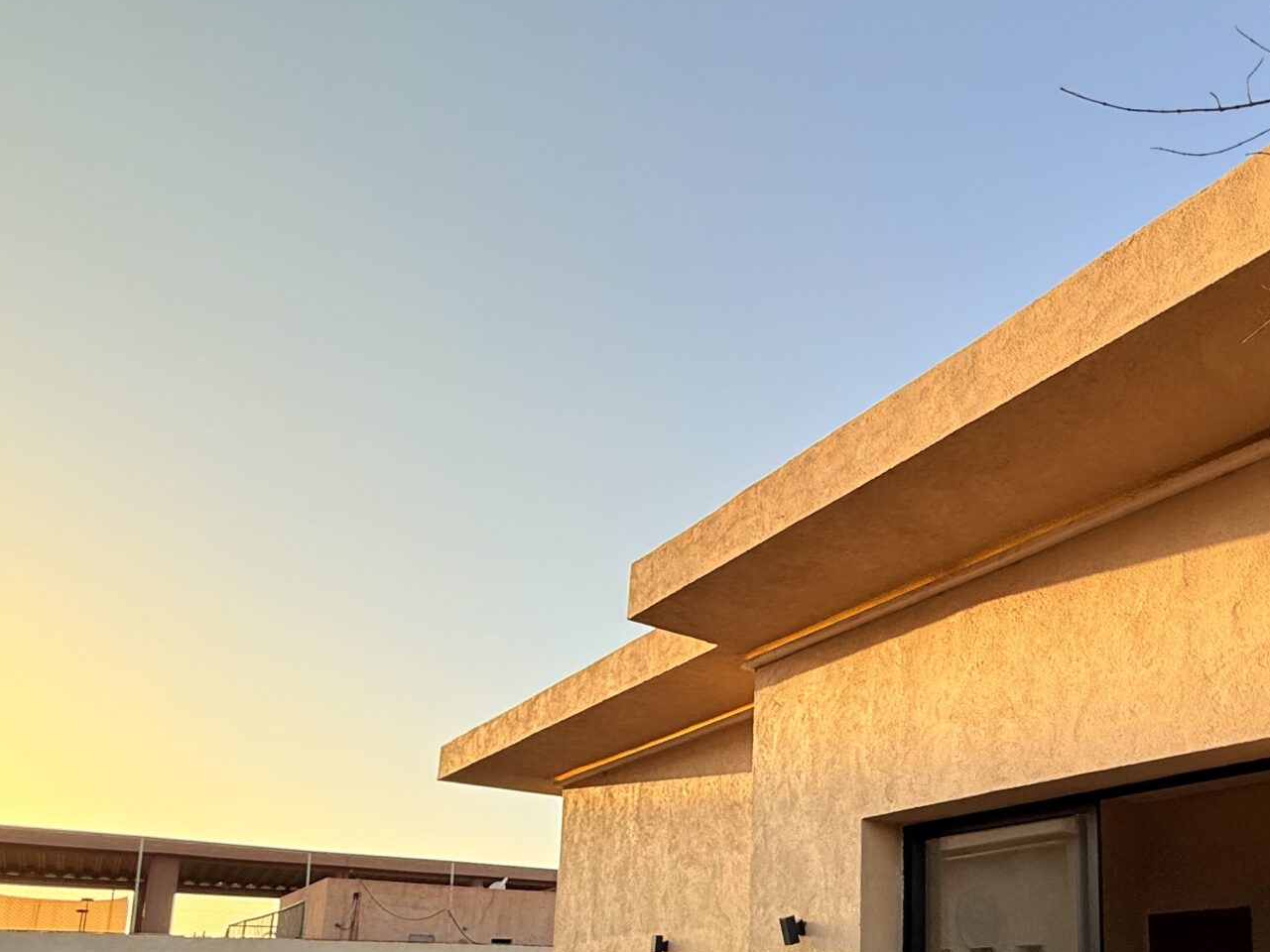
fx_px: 1027
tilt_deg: +9.2
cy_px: 829
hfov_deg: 59.3
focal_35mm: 28
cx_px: 983
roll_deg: -0.2
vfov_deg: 45.7
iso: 64
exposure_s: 1/479
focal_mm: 2.22
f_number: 2.2
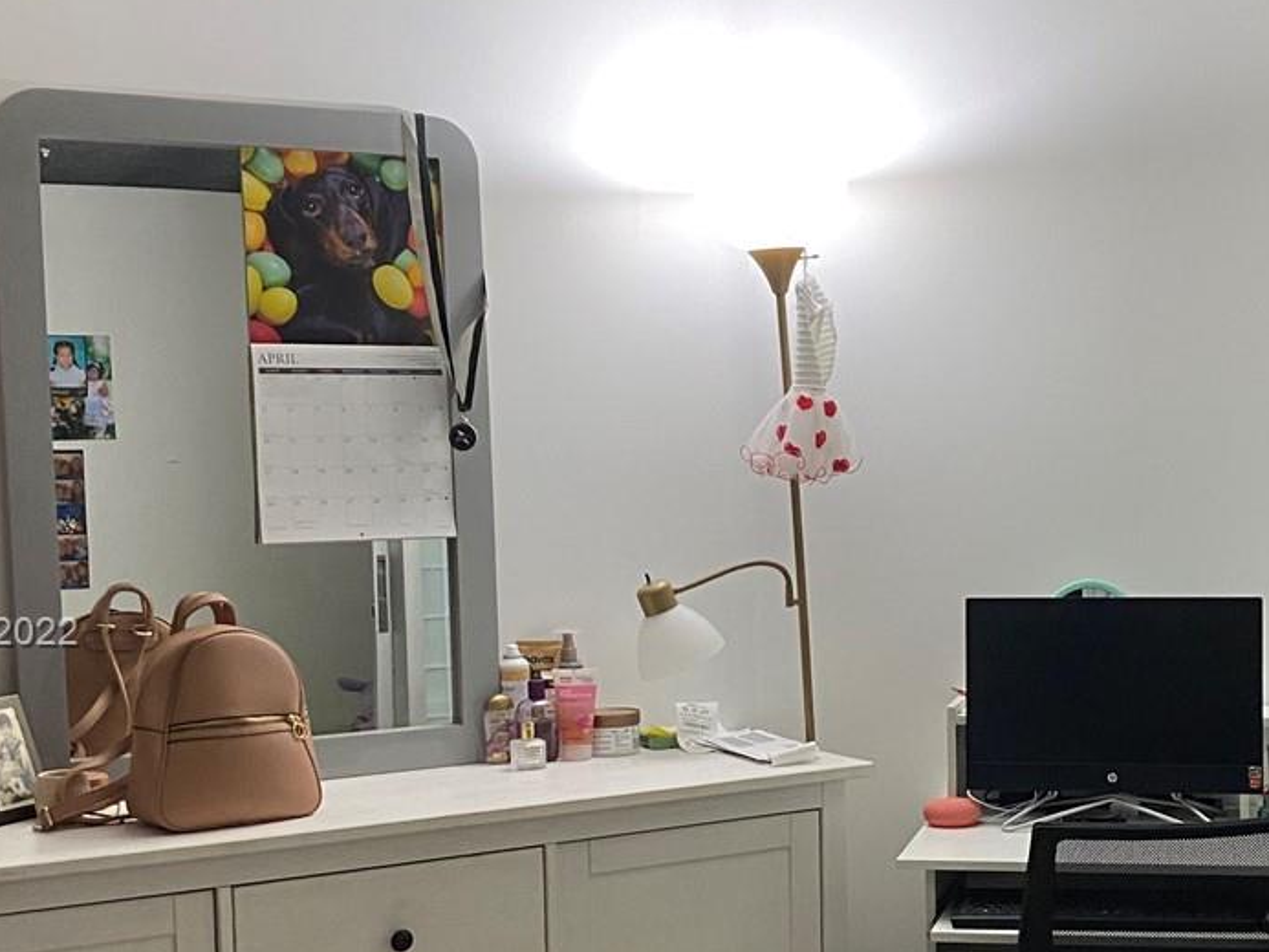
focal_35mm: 60
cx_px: 958
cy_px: 635
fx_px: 2200
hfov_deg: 31.6
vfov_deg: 24.3
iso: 125
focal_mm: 4.25
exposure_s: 1/60
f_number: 1.8
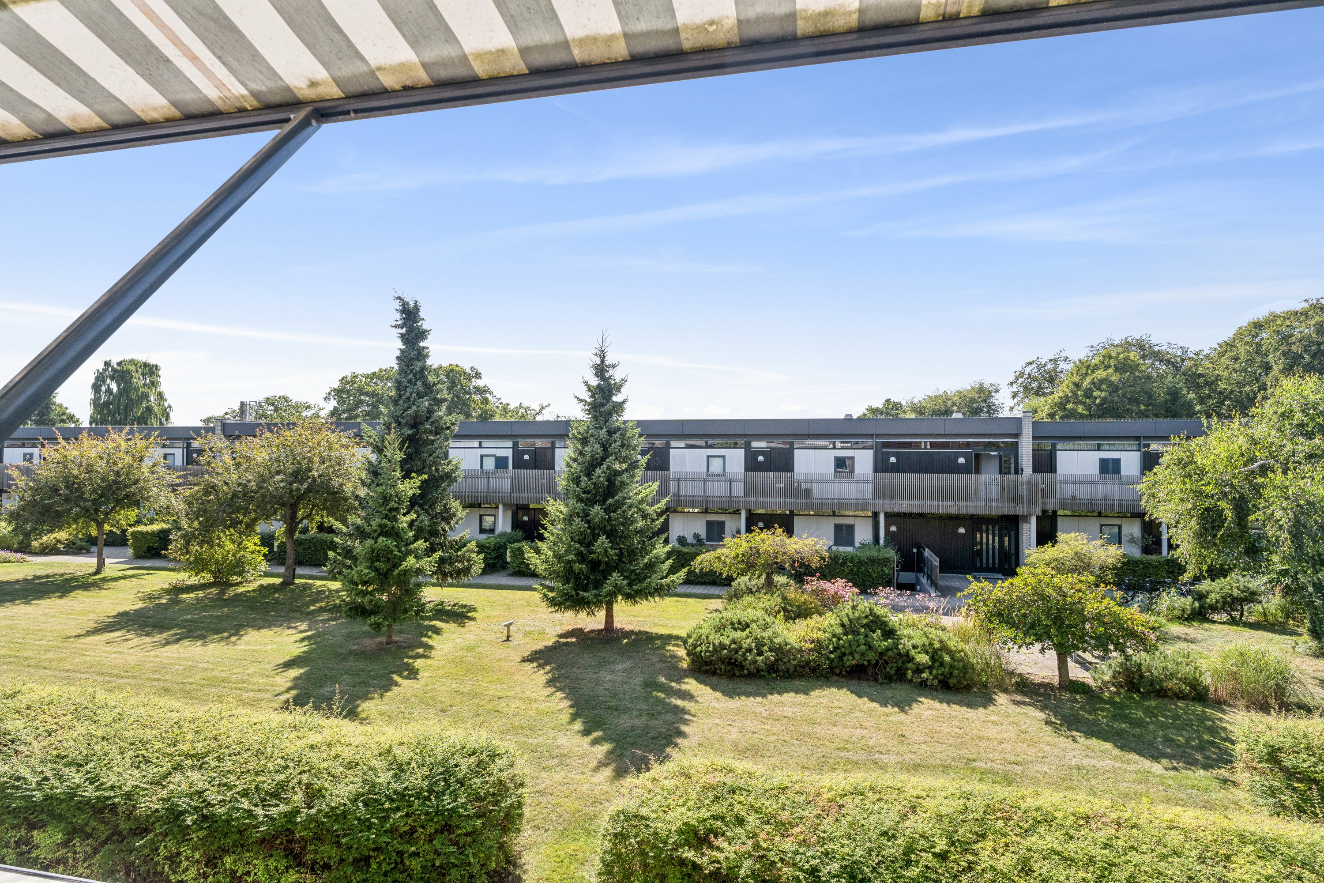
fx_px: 695
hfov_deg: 87.2
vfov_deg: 64.8
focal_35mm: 19
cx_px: 662
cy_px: 442
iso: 400
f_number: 7.1
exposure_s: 1/640
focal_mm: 12.6
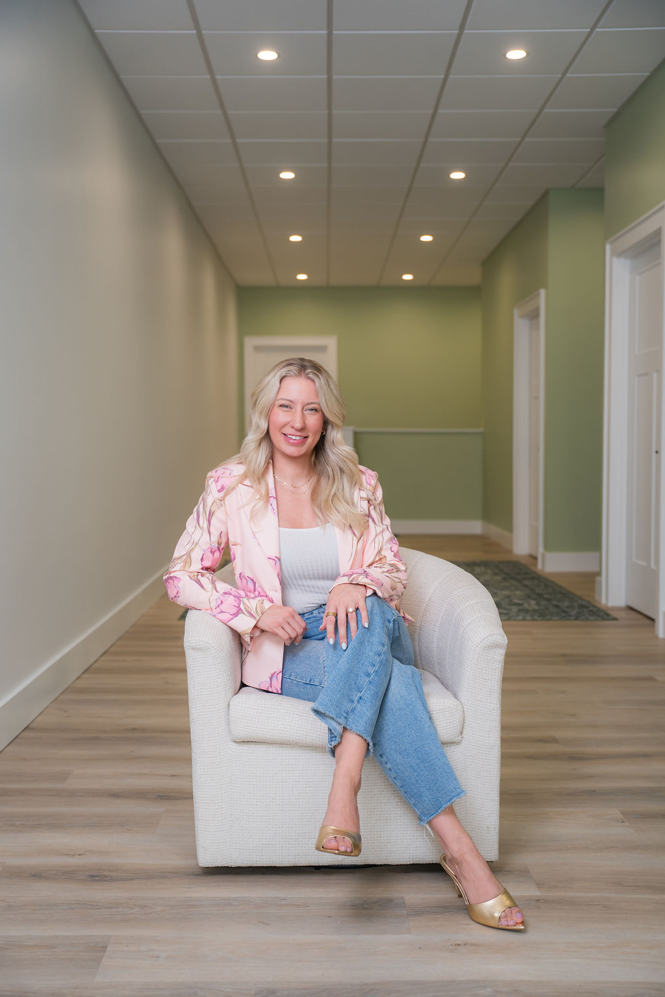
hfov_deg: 34.5
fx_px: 1072
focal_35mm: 39
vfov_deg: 49.9
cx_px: 332
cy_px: 498
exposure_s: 1/160
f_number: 2.8
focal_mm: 38.7
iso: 250
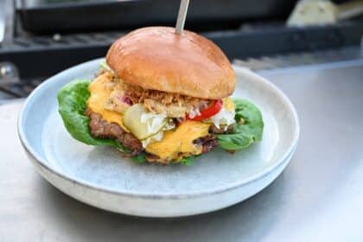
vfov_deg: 32.6
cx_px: 182
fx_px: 413
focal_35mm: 41
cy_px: 121
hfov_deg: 47.4
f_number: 4
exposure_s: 1/640
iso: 500
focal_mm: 41
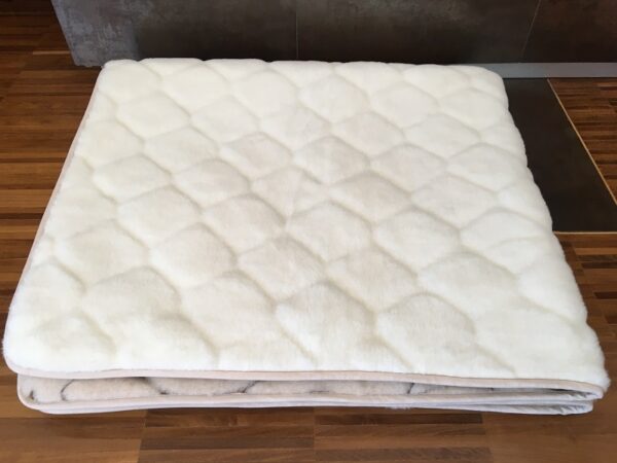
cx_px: 308
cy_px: 232
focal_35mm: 29
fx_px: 517
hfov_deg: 61.7
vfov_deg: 48.2
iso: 32
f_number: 2.2
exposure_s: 1/33
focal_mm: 4.15
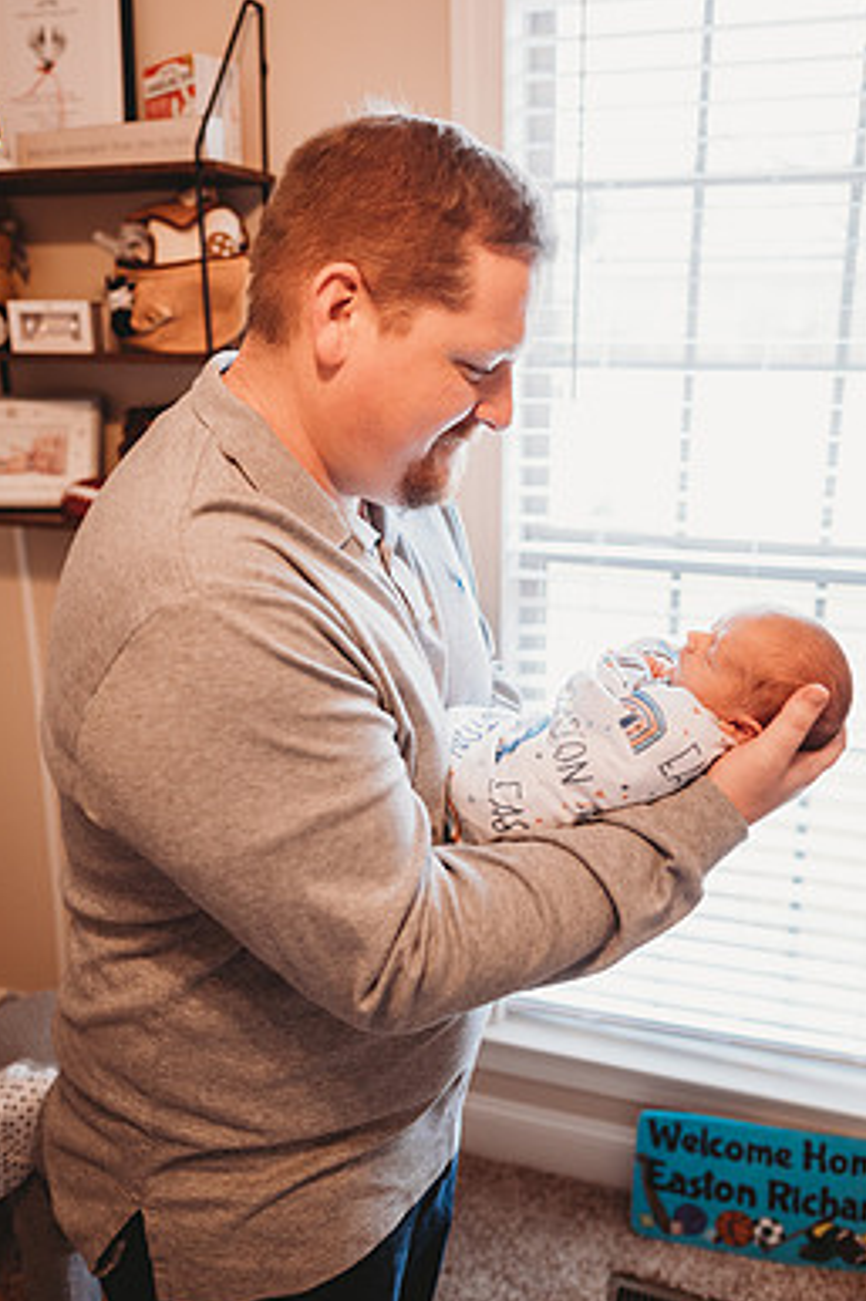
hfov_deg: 46.3
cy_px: 590
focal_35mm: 28
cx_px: 485
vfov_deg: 65.4
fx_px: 1011
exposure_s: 1/160
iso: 500
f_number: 2.2
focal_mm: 24
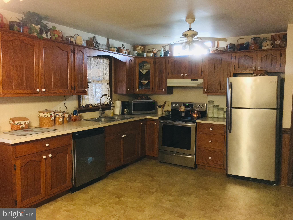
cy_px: 110
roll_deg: -1.6
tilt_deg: -5.1
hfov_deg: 61.7
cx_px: 146
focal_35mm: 29
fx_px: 245
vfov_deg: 48.2
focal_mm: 4.15
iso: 250
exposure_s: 1/15
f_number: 2.2
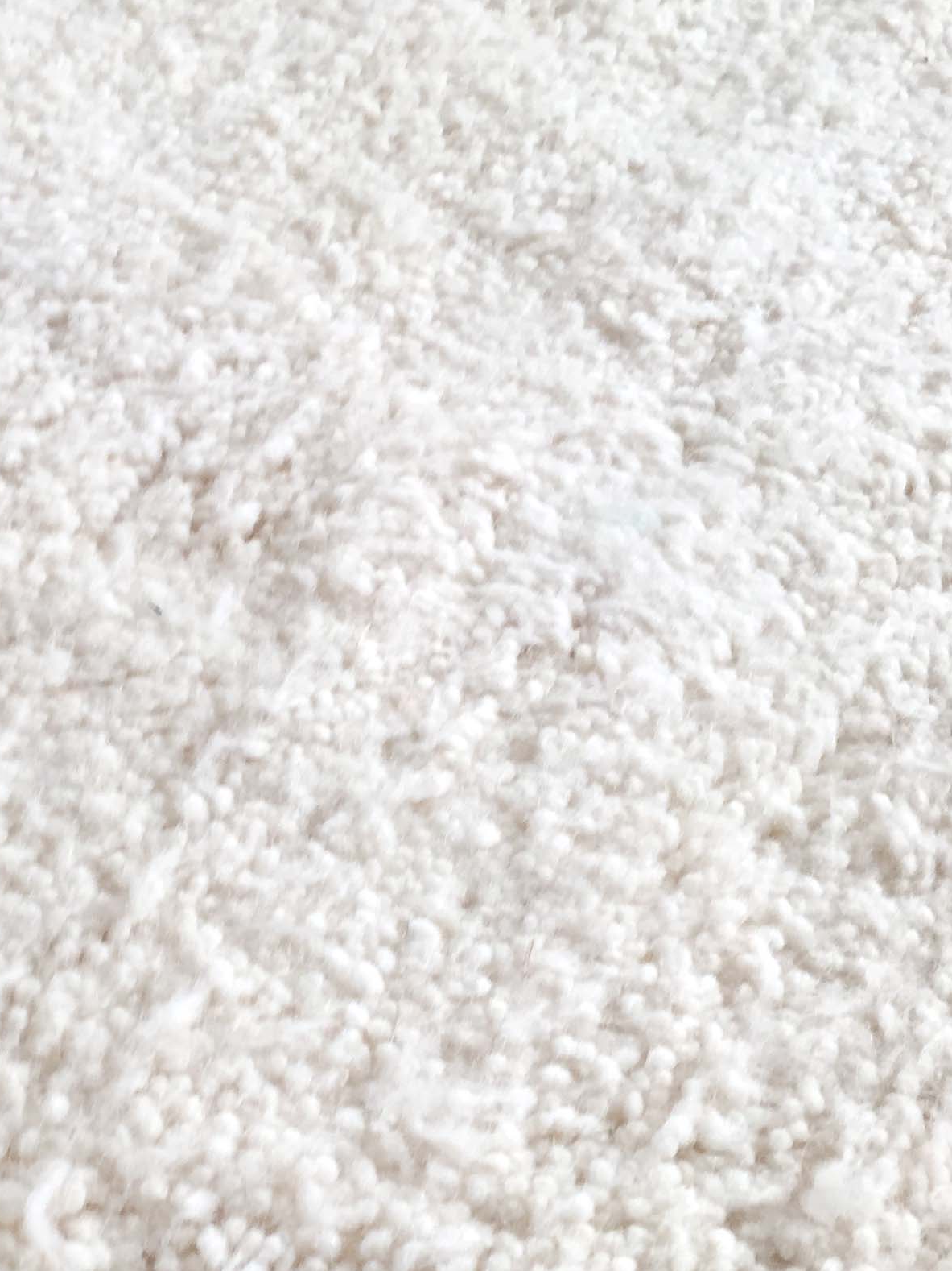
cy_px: 836
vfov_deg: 32.0
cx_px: 60
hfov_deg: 23.6
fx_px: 2201
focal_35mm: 60
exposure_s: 1/50
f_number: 2.2
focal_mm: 4.15
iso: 40
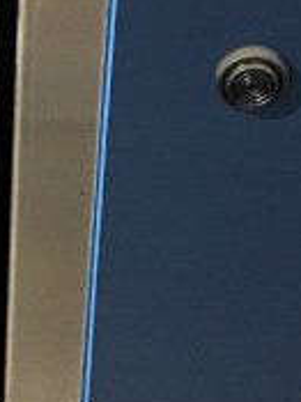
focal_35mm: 121
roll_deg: -5.3
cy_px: -341
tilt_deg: -23.2
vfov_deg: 14.2
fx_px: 1405
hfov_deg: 12.2
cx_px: 227
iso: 640
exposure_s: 1/40
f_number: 1.8
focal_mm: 4.25
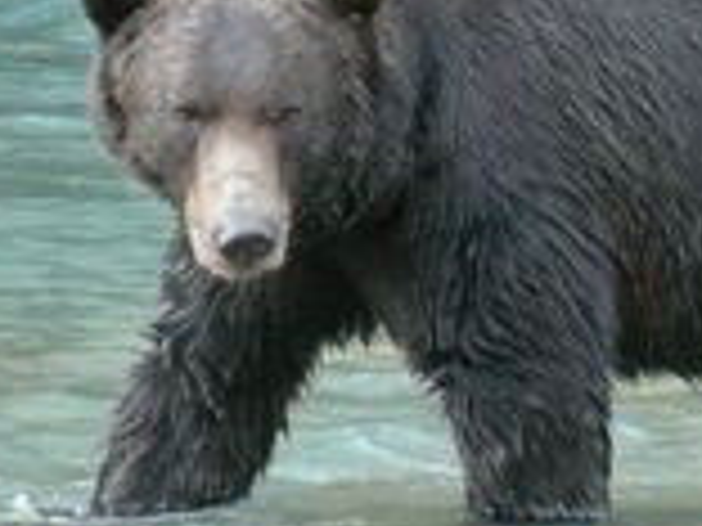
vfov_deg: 1.6
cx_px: 513
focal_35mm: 943
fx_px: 19124
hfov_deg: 2.1
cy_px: 142
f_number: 3.7
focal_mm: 88.8
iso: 640
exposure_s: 1/125
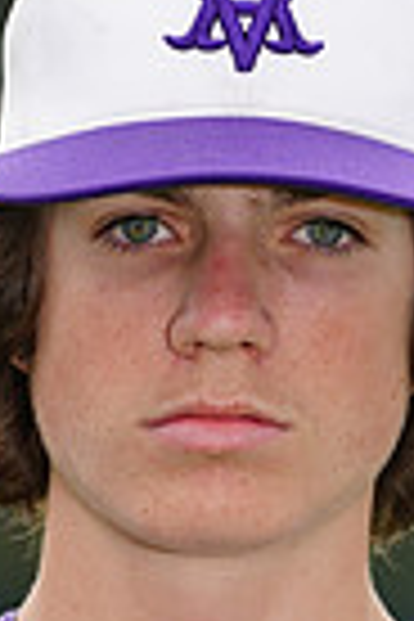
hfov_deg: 1.2
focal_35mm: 1135
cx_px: 155
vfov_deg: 1.8
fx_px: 19577
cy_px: 950
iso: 200
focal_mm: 271
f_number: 9
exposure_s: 1/250
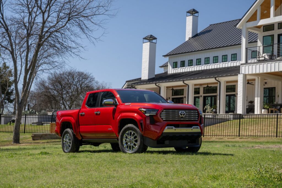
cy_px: 94
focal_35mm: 64
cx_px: 141
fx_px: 501
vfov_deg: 21.2
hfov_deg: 31.4
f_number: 6.3
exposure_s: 1/125
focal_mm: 64
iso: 80
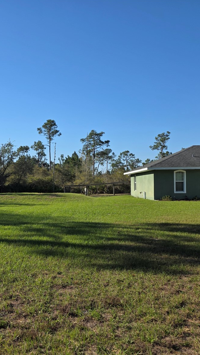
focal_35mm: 34
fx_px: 321
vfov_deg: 58.0
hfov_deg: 33.6
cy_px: 179
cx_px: 40
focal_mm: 6.3
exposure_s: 1/5447
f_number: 1.7
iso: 80
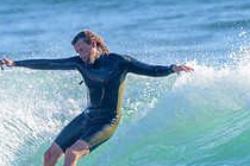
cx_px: 29
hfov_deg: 1.2
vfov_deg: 0.8
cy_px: 142
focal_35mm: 1692
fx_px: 11749
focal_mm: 500
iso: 320
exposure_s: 1/2000
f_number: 5.6
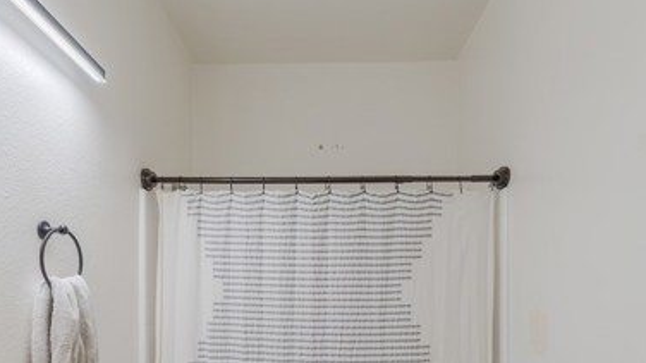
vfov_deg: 43.1
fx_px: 428
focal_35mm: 25
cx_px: 321
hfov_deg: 74.1
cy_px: 305
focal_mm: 14
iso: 800
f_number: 8
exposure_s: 1/500
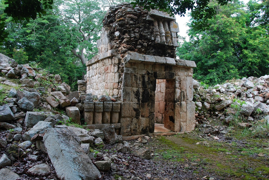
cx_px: 134
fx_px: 247
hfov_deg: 57.2
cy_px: 90
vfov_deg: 40.0
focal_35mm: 33
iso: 200
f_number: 8
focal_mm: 22
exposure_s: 1/60
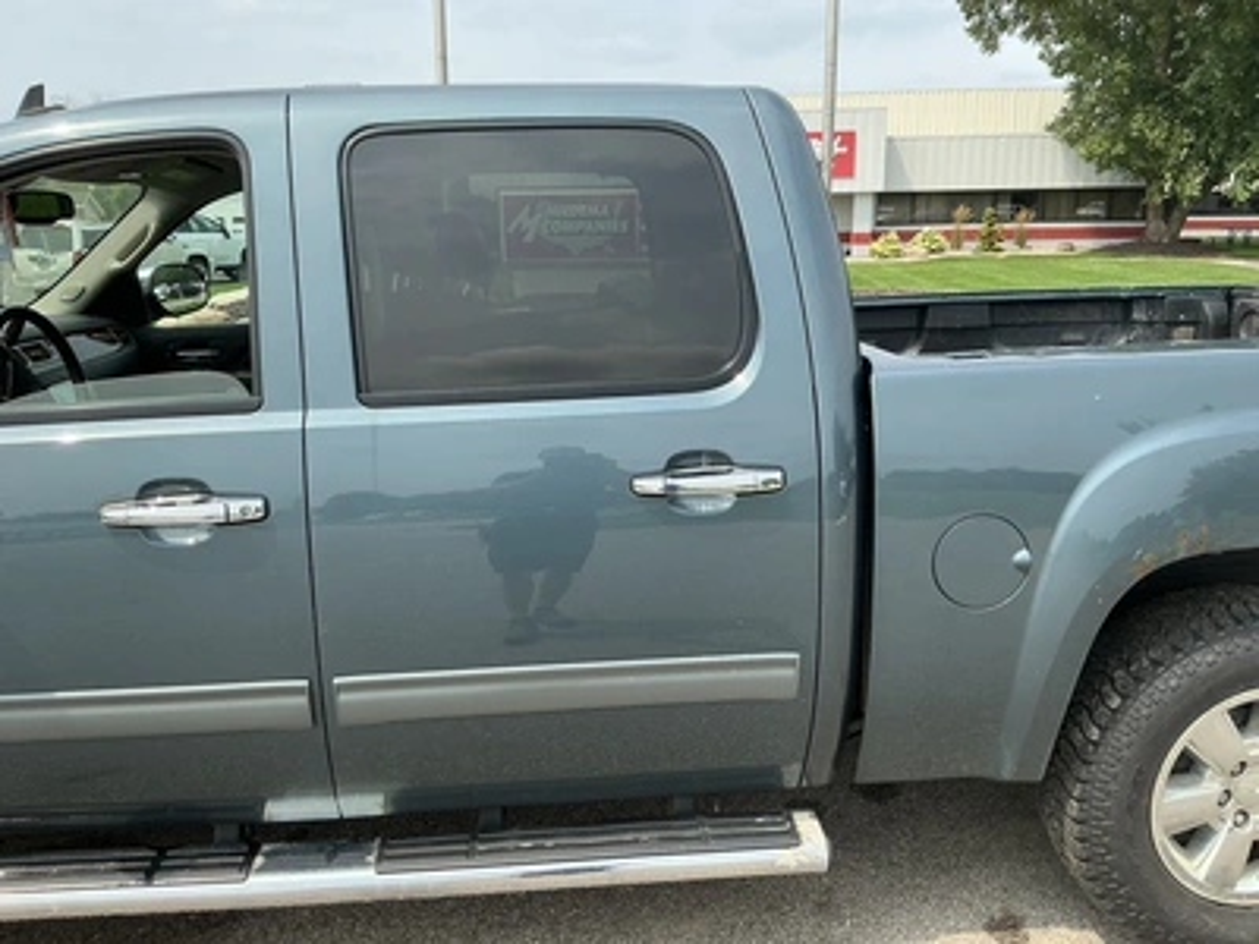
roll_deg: -0.1
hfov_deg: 63.4
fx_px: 1018
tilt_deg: -12.0
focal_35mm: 28
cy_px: 472
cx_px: 630
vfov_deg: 49.7
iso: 25
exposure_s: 1/869
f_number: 1.8
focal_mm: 3
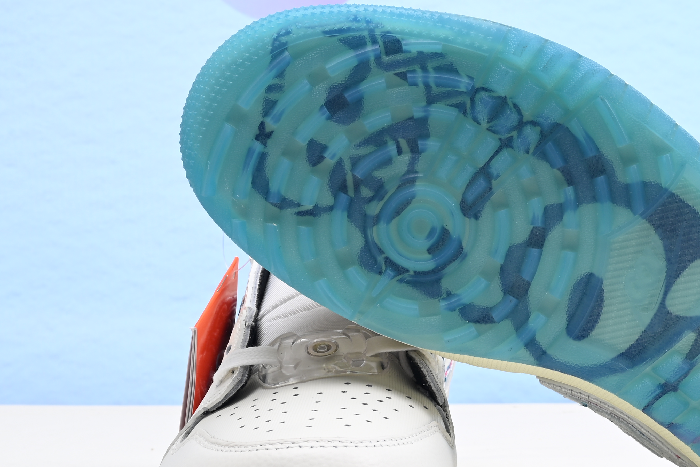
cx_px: 512
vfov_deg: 15.0
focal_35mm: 91
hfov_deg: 22.2
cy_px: 156
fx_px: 1770
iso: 100
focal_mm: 41
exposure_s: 1/2
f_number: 16
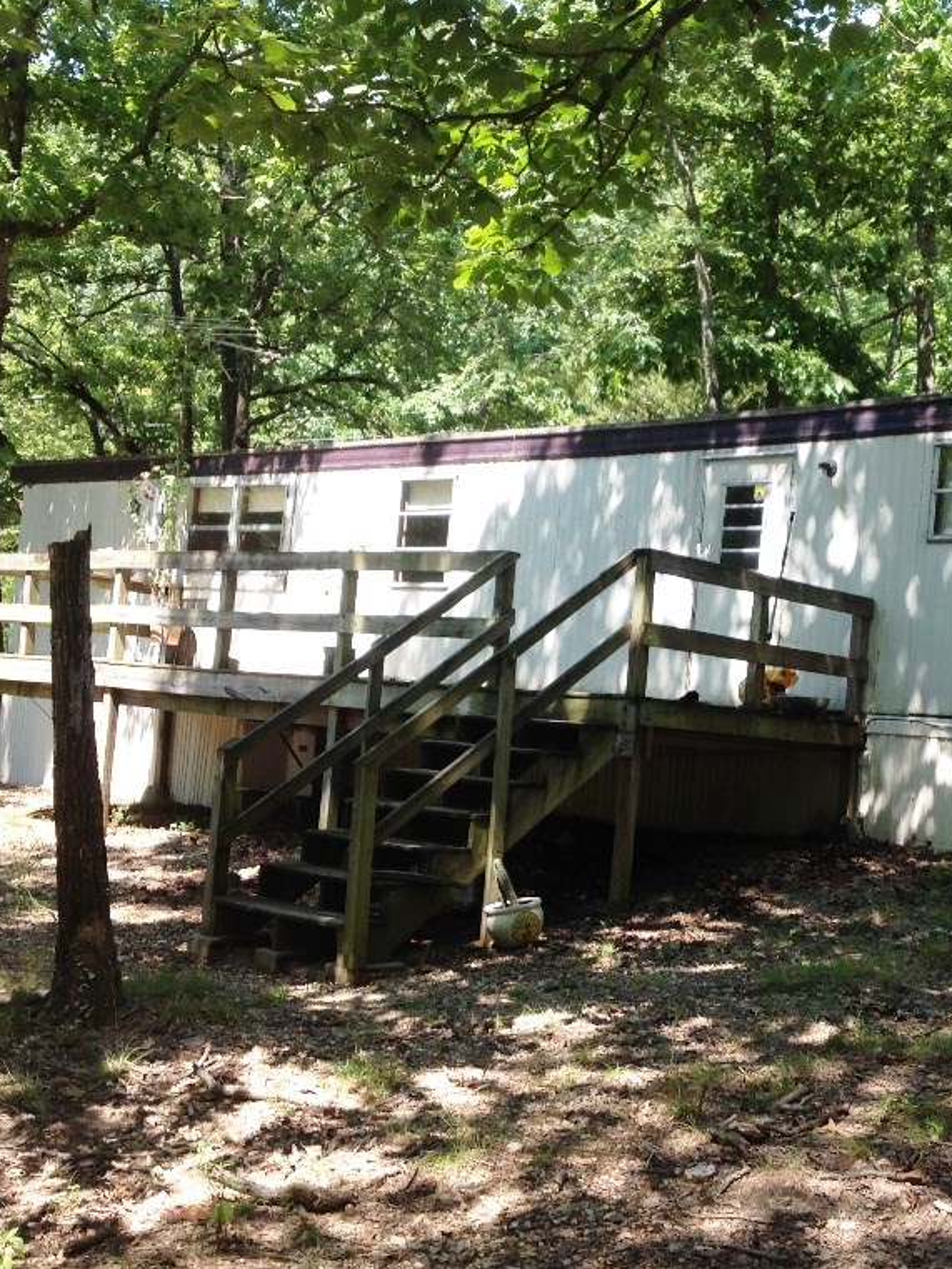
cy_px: 633
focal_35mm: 47
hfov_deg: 30.6
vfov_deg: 40.4
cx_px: 667
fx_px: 1723
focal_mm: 4.28
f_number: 2.4
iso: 50
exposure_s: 1/336
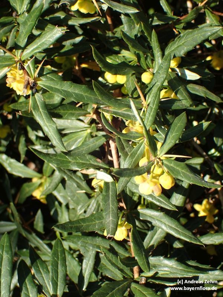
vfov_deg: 33.8
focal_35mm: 57
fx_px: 490
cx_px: 112
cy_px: 148
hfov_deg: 25.7
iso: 100
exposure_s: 1/400
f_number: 3.5
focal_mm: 10.29
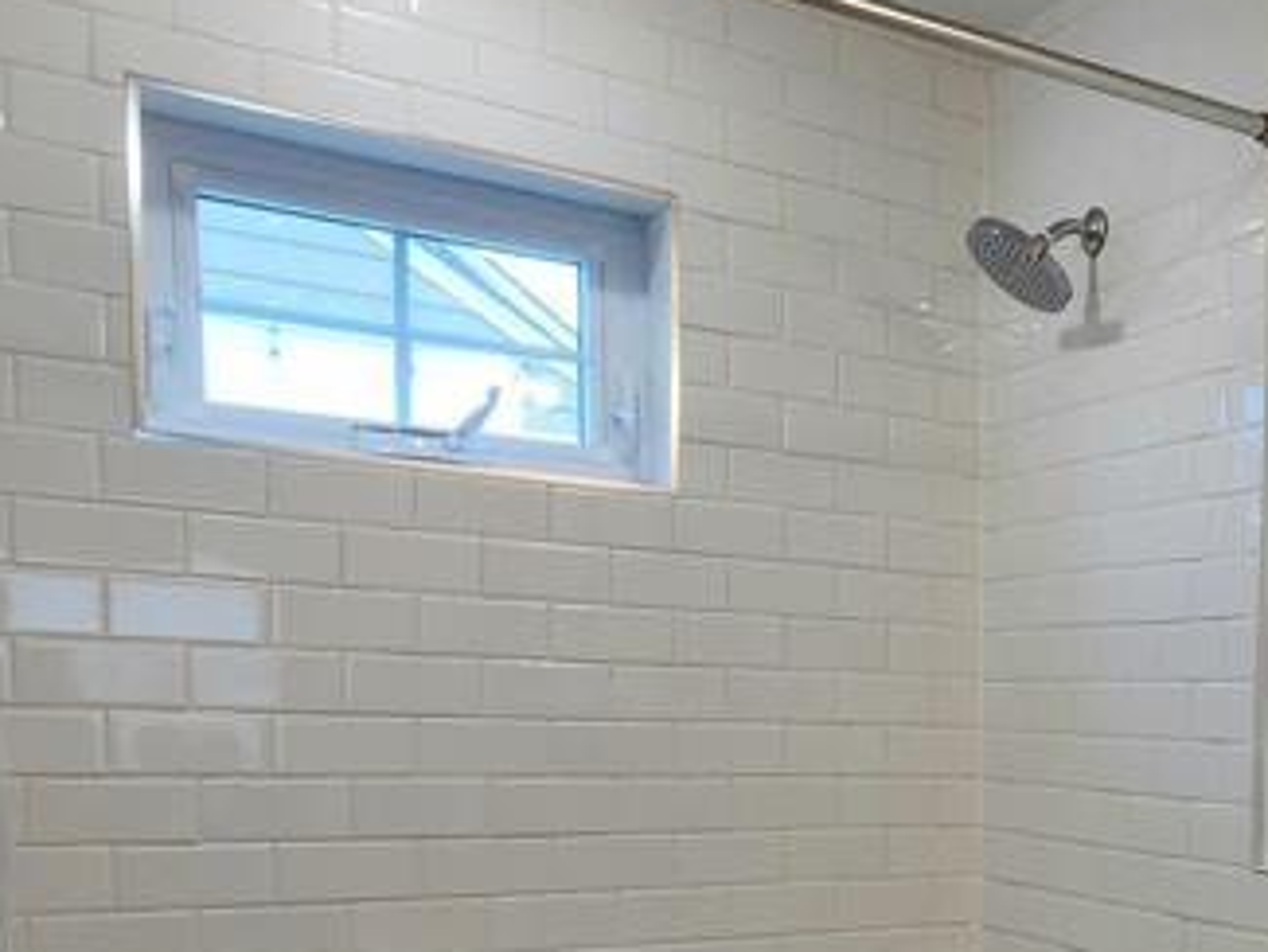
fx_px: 1502
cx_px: 1420
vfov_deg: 33.6
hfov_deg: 37.6
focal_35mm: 41
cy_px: 823
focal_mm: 2.2
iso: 80
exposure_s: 1/120
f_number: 2.2
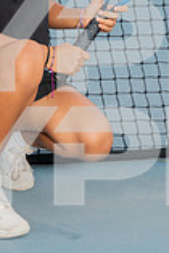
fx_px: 1005
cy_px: 44
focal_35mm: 143
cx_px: 39
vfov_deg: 14.2
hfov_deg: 9.6
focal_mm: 50
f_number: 6.3
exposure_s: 1/250
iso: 100
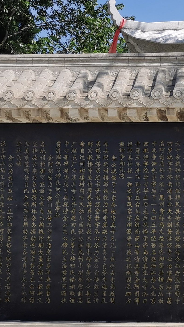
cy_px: 164
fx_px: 625
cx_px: 186
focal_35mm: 72
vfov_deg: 29.4
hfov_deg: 16.4
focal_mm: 5.58
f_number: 1.8
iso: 50
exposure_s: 1/5000
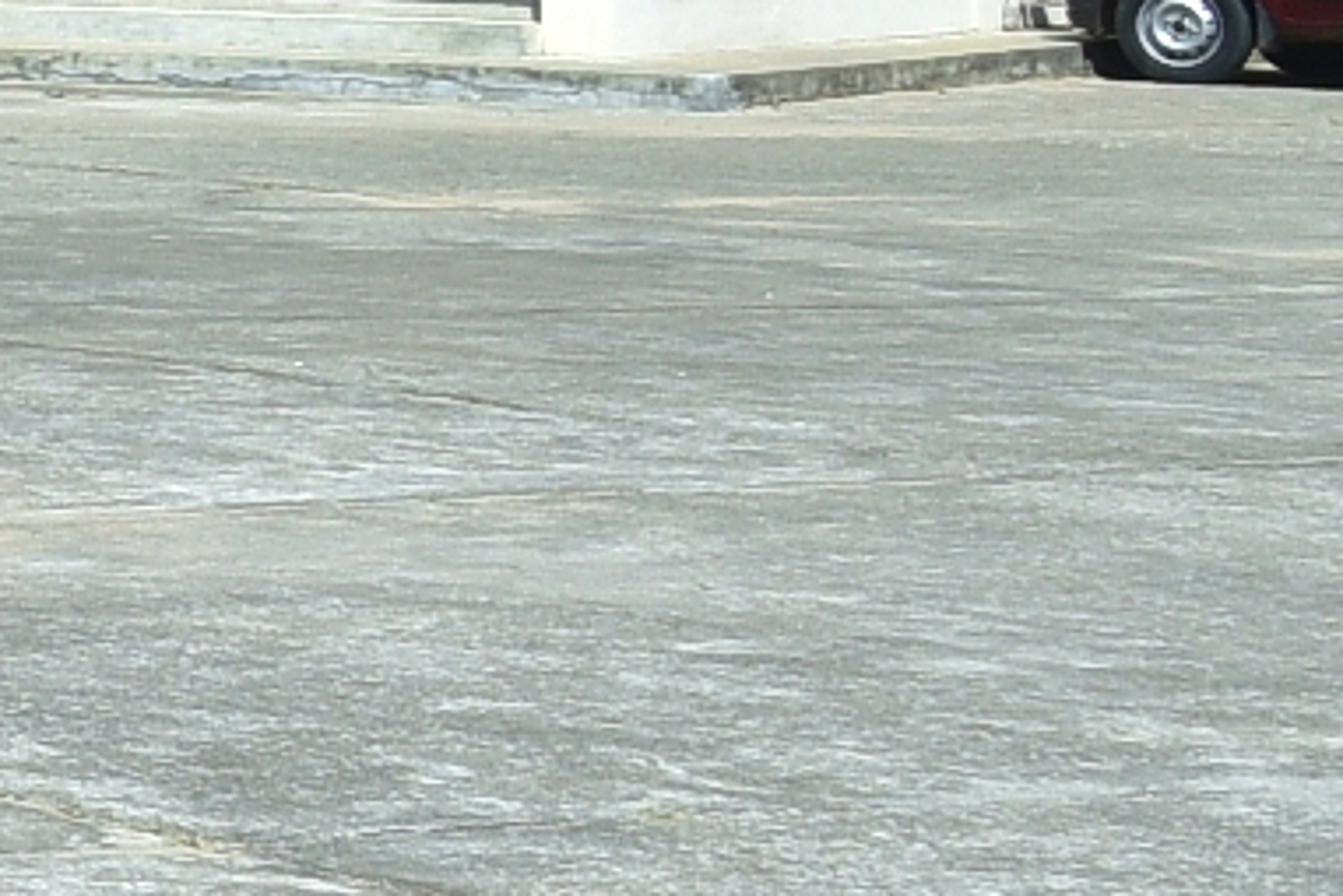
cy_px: -892
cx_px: -3677
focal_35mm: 189
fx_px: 7053
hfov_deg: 7.9
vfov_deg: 7.0
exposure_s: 1/125
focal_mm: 24
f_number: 13
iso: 200
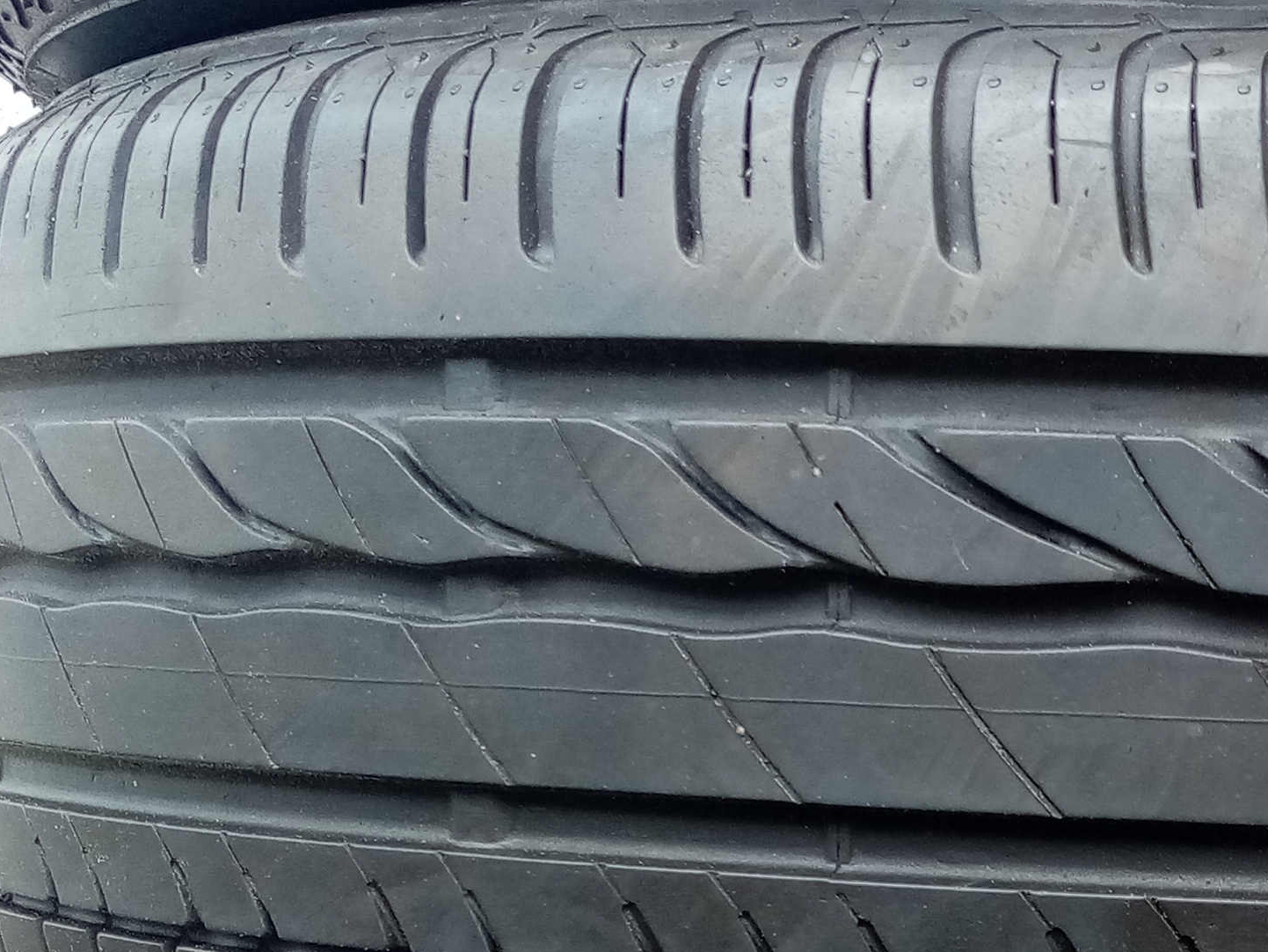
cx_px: 1397
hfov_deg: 24.3
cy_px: 1217
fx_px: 2748
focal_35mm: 75
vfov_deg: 18.4
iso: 113
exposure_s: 1/100
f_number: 1.8
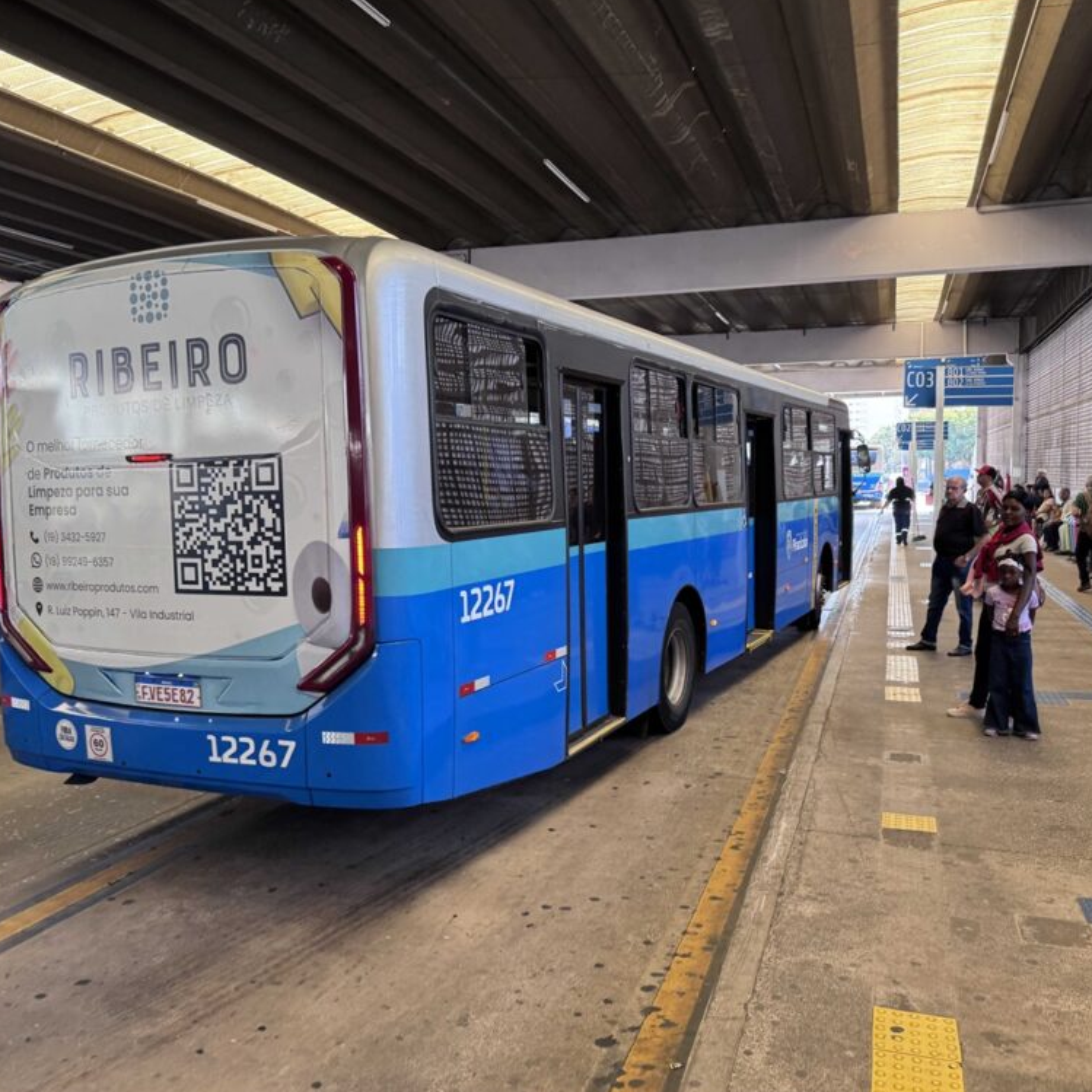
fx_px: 1035
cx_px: 523
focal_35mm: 29
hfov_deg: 55.6
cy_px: 544
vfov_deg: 55.6
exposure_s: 1/121
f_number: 1.78
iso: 125
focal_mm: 6.76
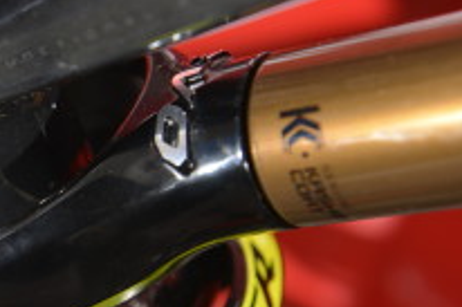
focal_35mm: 109
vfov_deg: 12.5
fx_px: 1398
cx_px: -38
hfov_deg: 18.1
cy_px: 238
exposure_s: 1/160
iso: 100
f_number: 7.1
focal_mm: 50
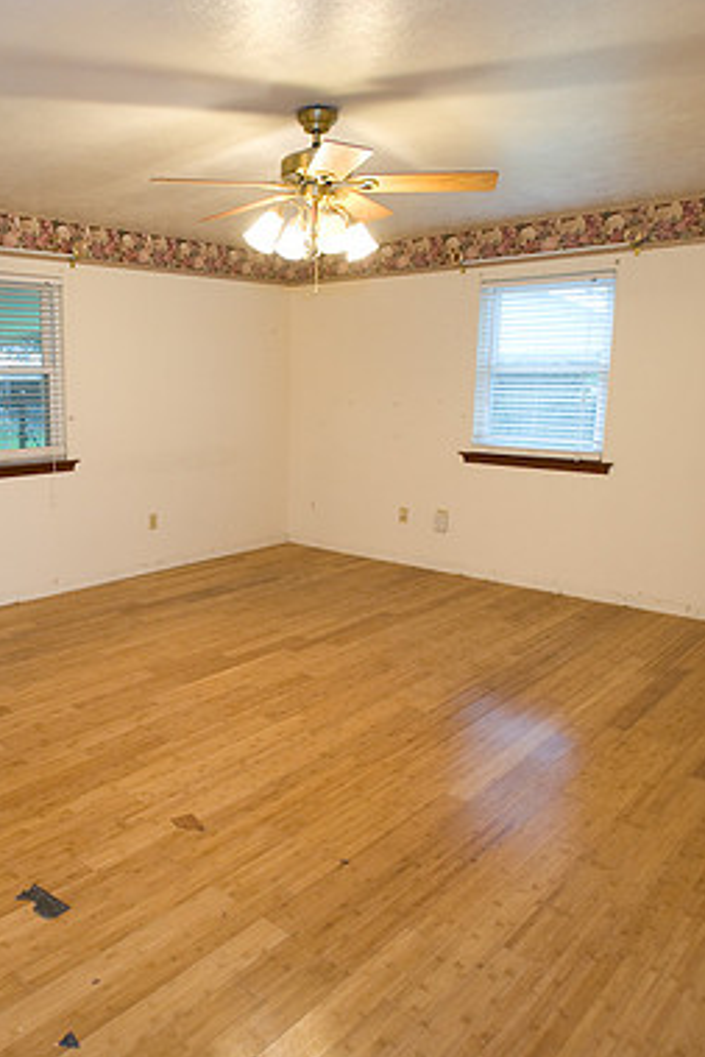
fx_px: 763
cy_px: 527
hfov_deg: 47.2
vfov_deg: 69.4
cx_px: 153
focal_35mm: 26
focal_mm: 17
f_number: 4
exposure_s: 1/50
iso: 1250
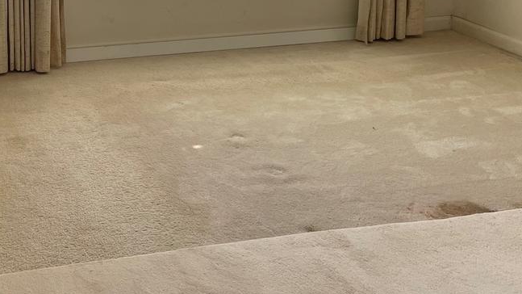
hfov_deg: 31.9
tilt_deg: -6.2
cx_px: 63
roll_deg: +0.2
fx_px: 872
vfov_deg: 17.7
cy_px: -101
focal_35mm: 63
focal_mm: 4.2
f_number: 1.6
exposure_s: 1/662
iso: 32
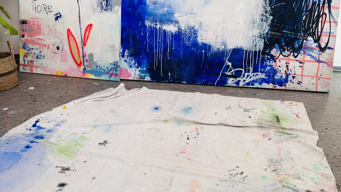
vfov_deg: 42.8
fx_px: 244
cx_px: 171
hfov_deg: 69.9
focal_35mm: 27
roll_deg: +1.3
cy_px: 80
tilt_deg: -19.7
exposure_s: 1/134
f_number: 1.78
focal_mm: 6.86
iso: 64
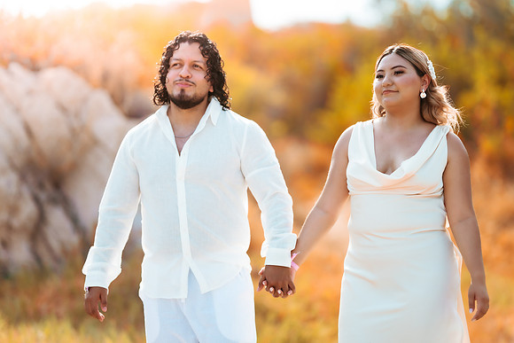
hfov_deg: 15.2
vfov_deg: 10.2
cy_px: 172
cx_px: 257
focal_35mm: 135
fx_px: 1928
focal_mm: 135
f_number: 1.8
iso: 100
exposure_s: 1/1250
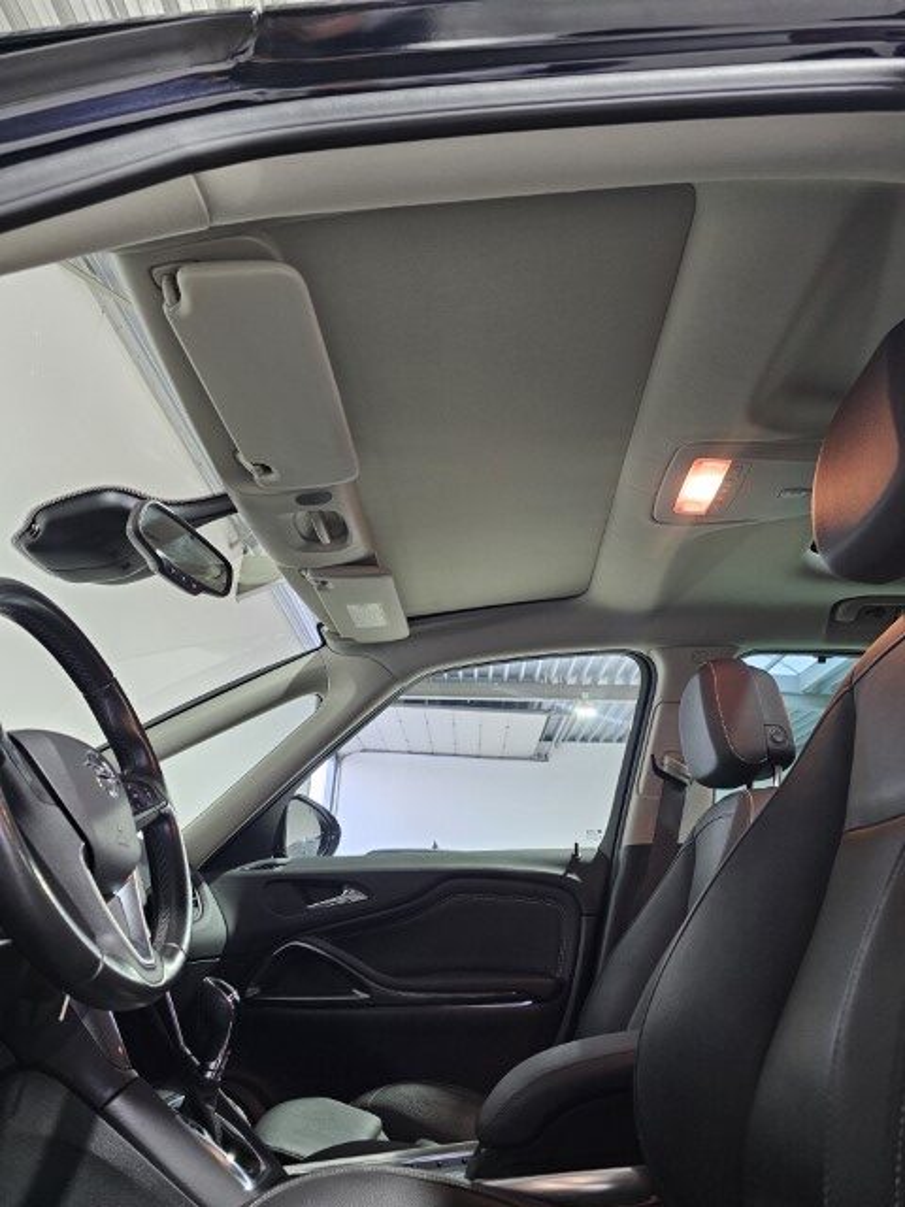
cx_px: 452
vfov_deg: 73.9
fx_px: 802
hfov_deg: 58.9
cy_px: 604
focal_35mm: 23
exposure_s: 1/100
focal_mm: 6.3
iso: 640
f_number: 1.7
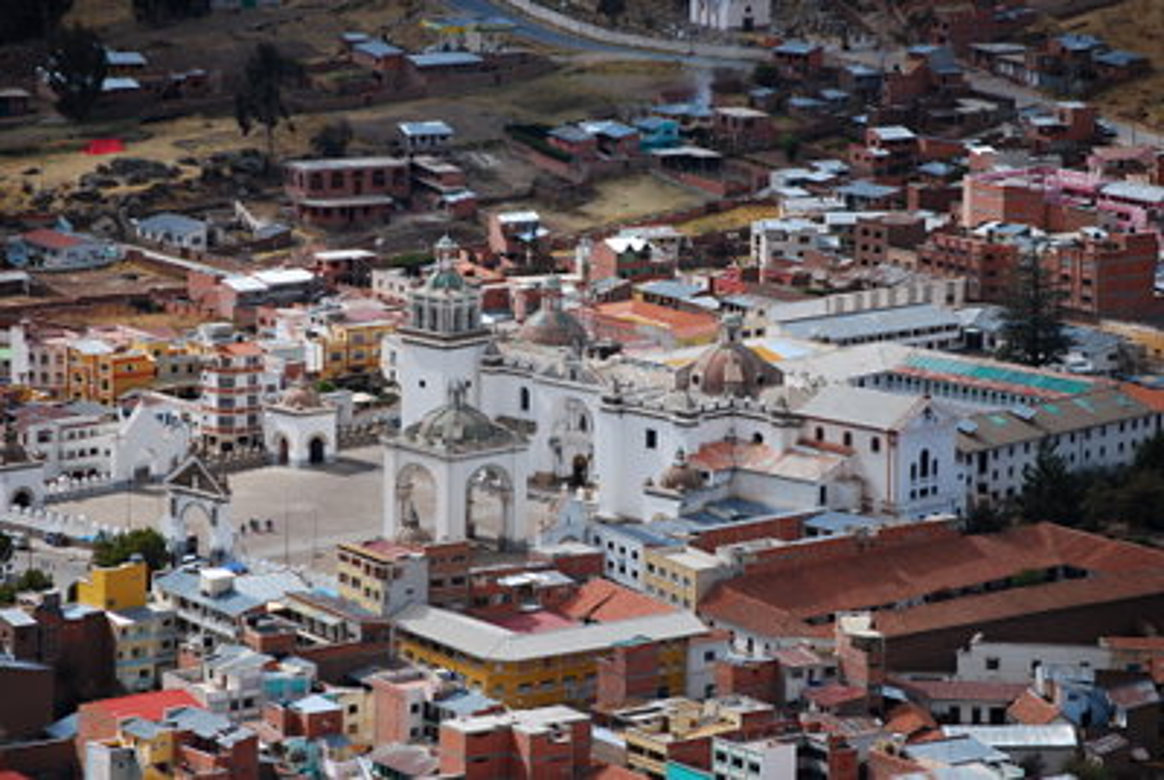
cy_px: 390
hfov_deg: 11.2
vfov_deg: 7.5
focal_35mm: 183
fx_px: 5926
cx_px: 582
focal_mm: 122
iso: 100
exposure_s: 1/640
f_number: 6.3
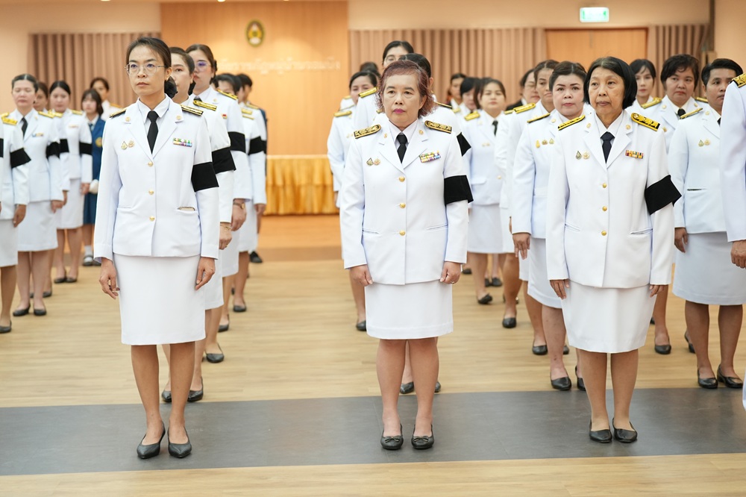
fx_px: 1450
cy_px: 248
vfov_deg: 19.4
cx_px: 373
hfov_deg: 28.9
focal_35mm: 70
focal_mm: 70
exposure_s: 1/200
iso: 2000
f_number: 2.8
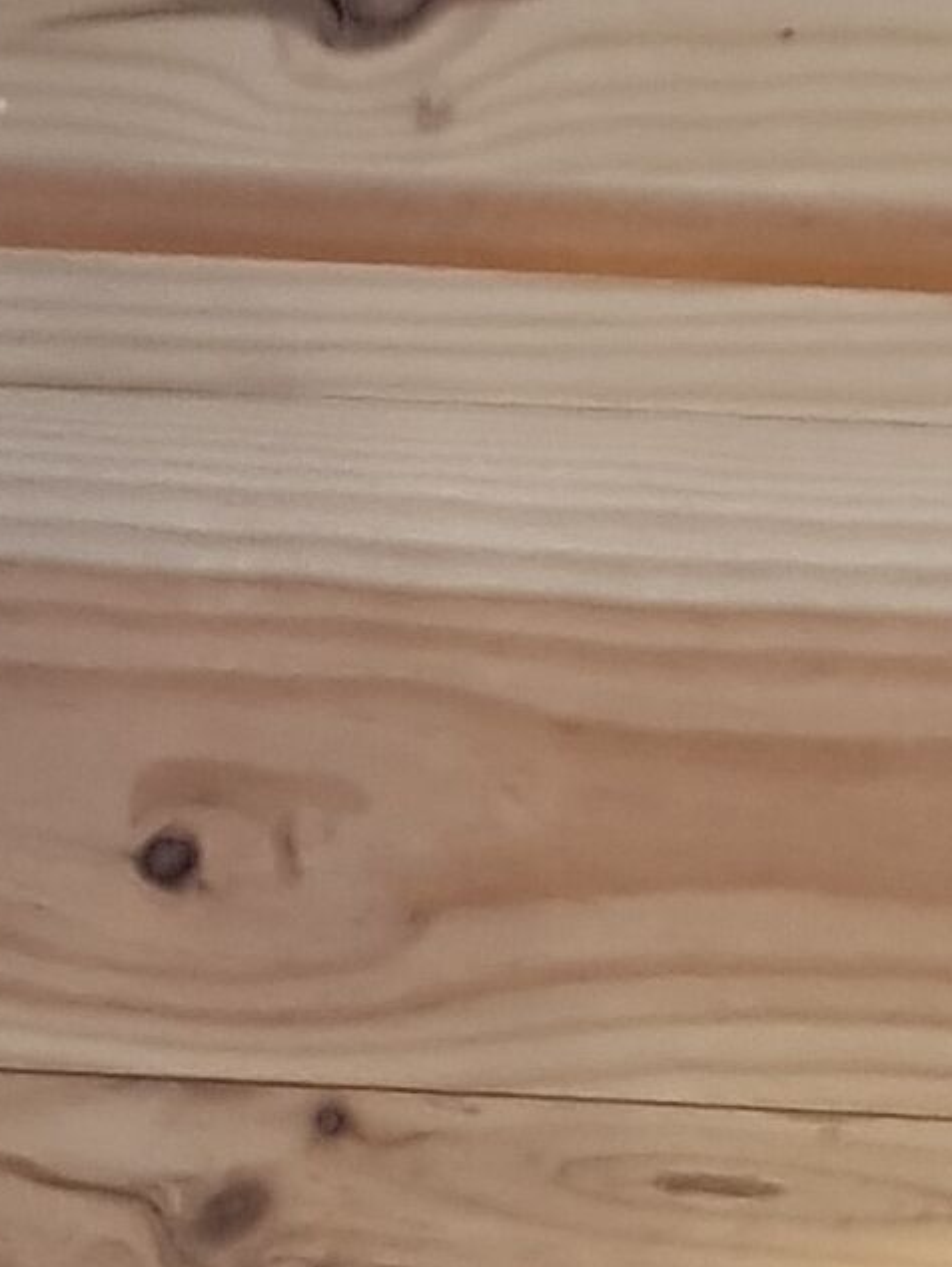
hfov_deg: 9.0
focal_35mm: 165
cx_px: 880
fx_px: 6044
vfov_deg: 11.1
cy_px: -1026
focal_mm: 4.2
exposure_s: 1/17
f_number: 1.7
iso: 200
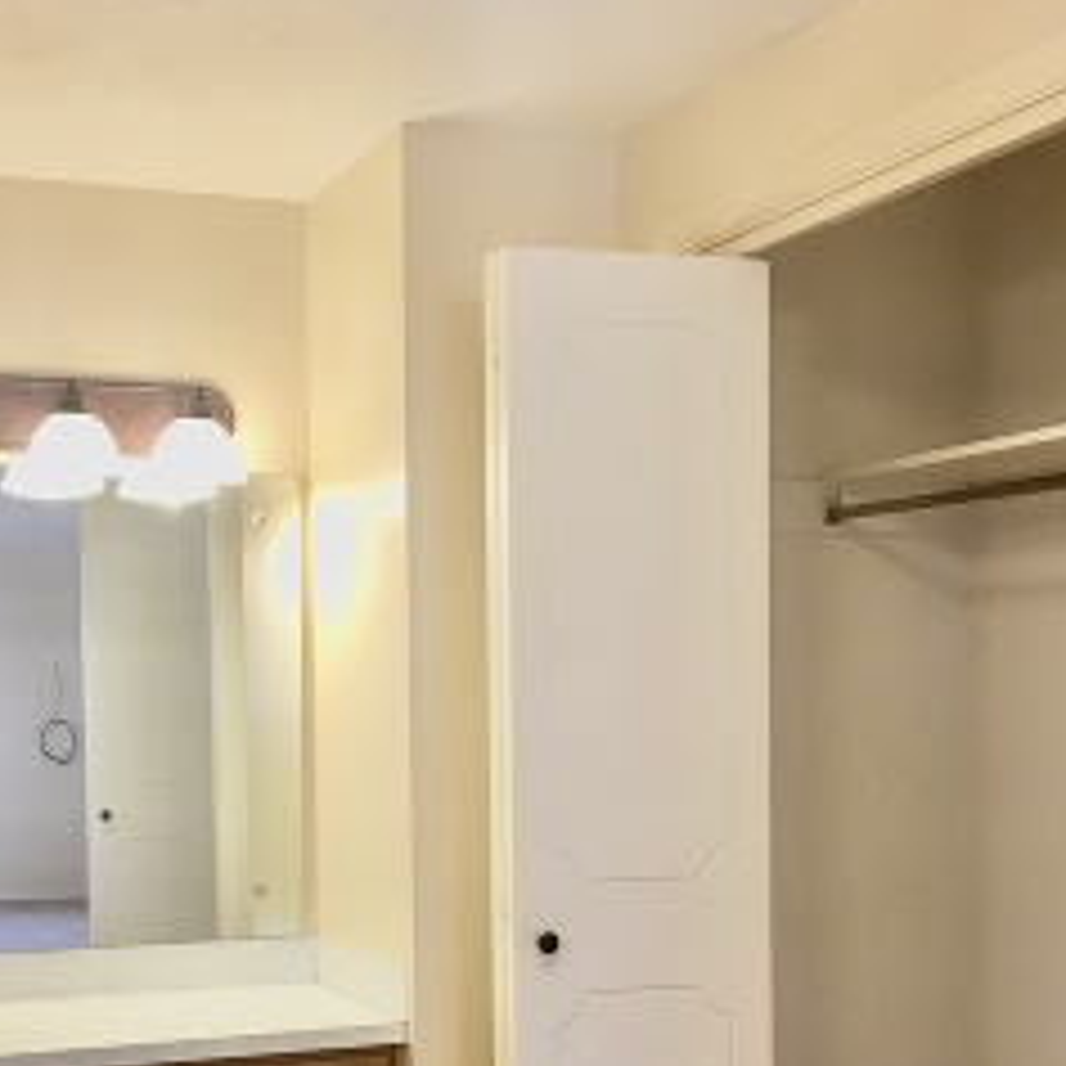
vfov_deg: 32.3
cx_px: 373
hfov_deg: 32.6
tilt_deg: -2.3
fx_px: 1812
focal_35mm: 52
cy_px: 769
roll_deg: +1.0
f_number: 2.2
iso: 50
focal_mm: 4.15
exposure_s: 1/30
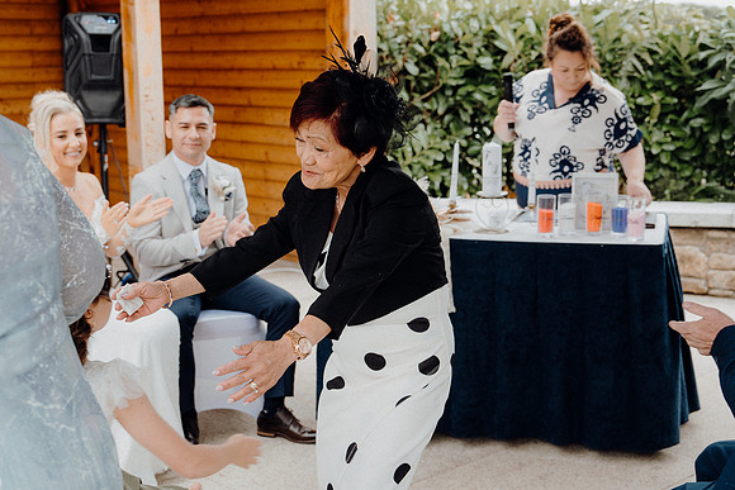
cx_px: 368
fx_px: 1103
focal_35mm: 54
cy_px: 245
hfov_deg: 36.9
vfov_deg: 25.1
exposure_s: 1/200
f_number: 3.5
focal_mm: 36
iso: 125
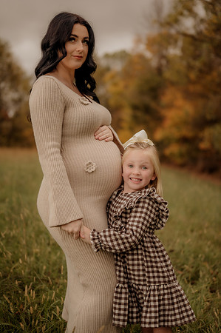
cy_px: 166
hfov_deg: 26.9
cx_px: 110
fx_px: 461
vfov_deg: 39.6
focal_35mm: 50
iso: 200
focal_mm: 50
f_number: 1.8
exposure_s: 1/320
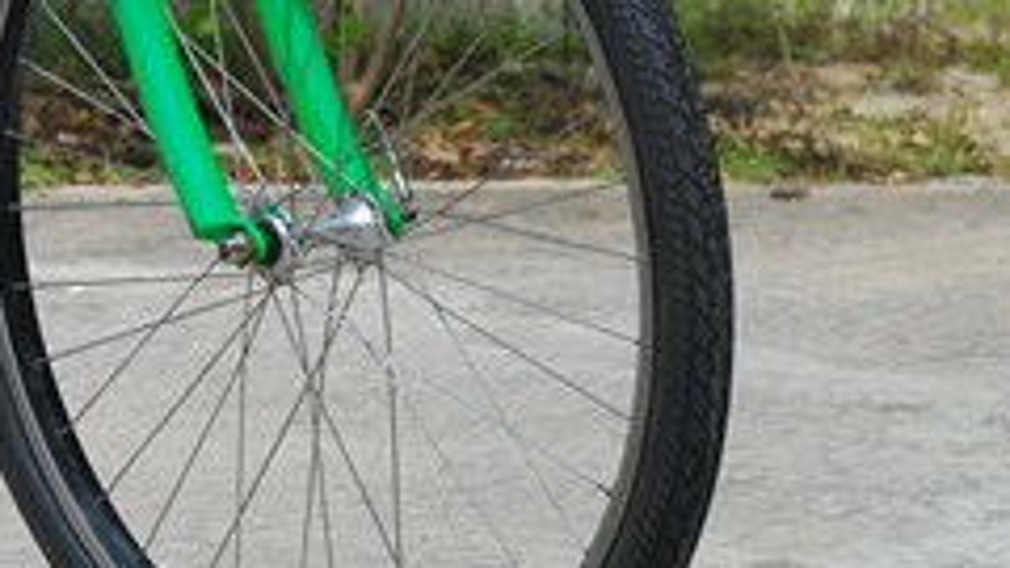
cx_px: -147
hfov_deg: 6.1
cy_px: -164
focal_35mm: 352
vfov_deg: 3.4
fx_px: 9427
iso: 250
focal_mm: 80
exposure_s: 1/500
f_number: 8
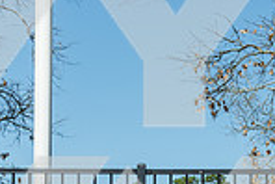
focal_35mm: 134
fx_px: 1025
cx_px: 258
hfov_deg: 15.1
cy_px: 256
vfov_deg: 10.0
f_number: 11
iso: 100
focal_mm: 34
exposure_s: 1/125
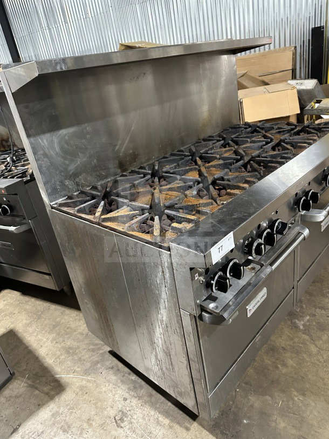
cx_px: 164
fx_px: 304
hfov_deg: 56.8
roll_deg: +8.6
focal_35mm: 24
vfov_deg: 71.6
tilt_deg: -24.6
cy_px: 220
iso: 800
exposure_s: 1/60
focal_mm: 6.86
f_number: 1.78
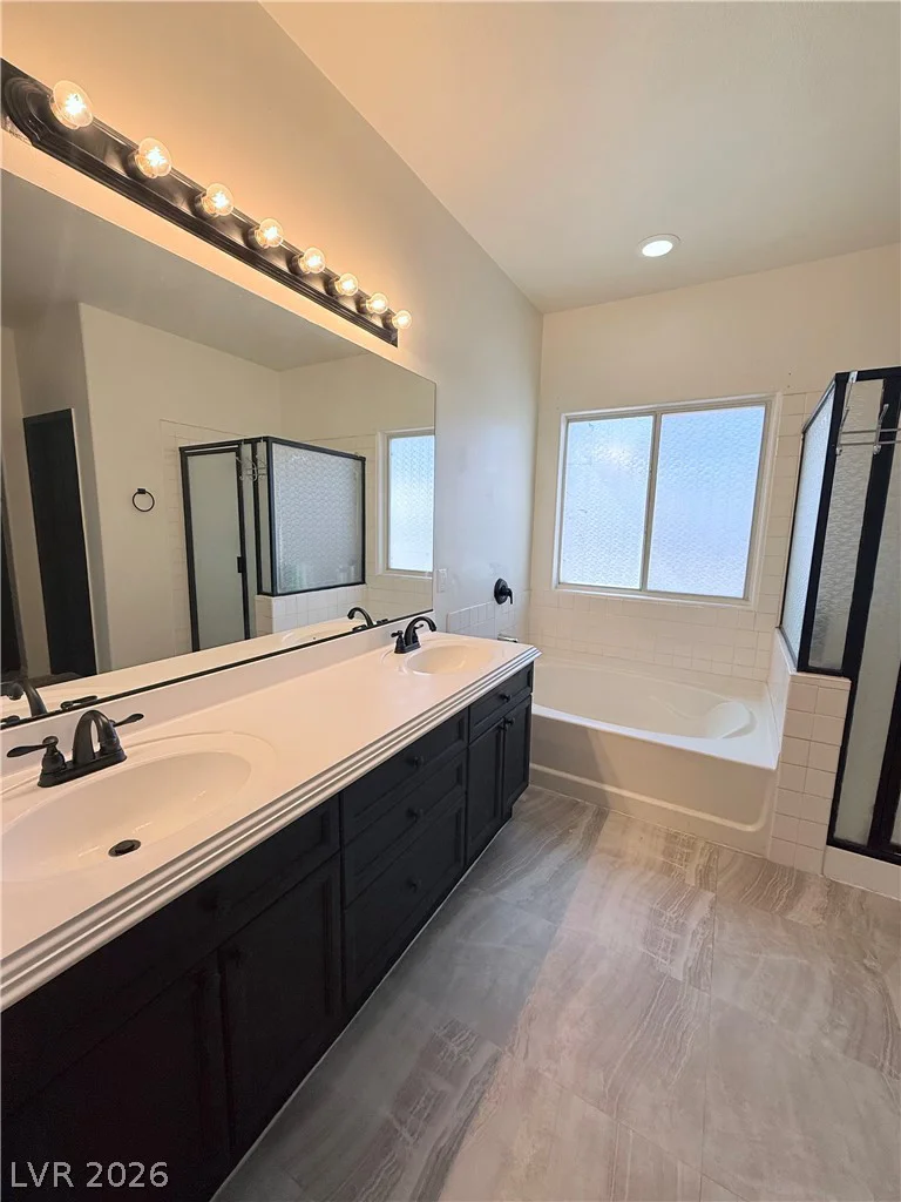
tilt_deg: -8.1
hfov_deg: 85.7
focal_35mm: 14
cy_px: 601
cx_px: 450
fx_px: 486
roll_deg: -1.5
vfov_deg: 102.1
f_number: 2.2
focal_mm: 2.22
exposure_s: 1/120
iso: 64
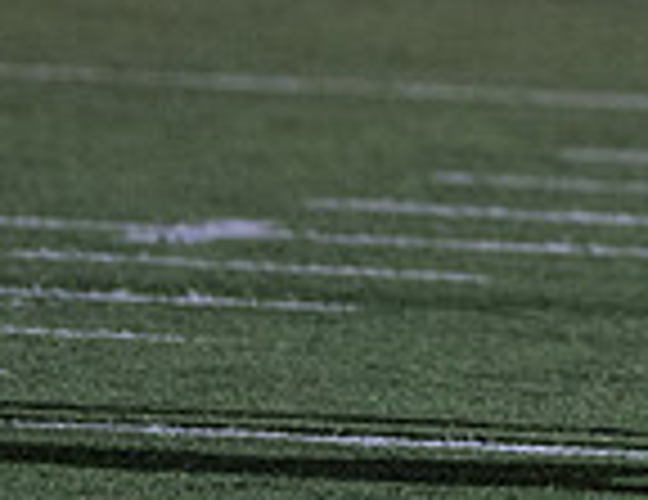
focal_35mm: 1215
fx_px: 22974
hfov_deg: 1.6
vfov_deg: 1.2
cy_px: -211
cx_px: 927
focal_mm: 200
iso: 5000
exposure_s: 1/1000
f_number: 2.8
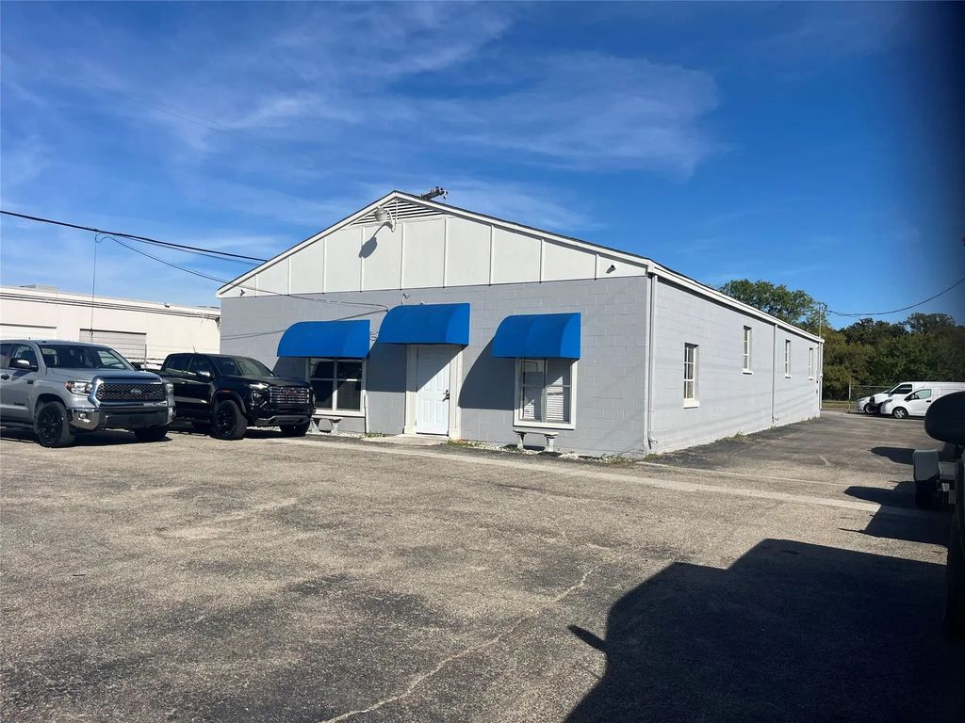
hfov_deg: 67.3
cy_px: 362
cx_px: 482
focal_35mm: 26
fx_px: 725
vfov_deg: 53.1
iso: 50
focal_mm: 5.1
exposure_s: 1/5556
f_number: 1.6
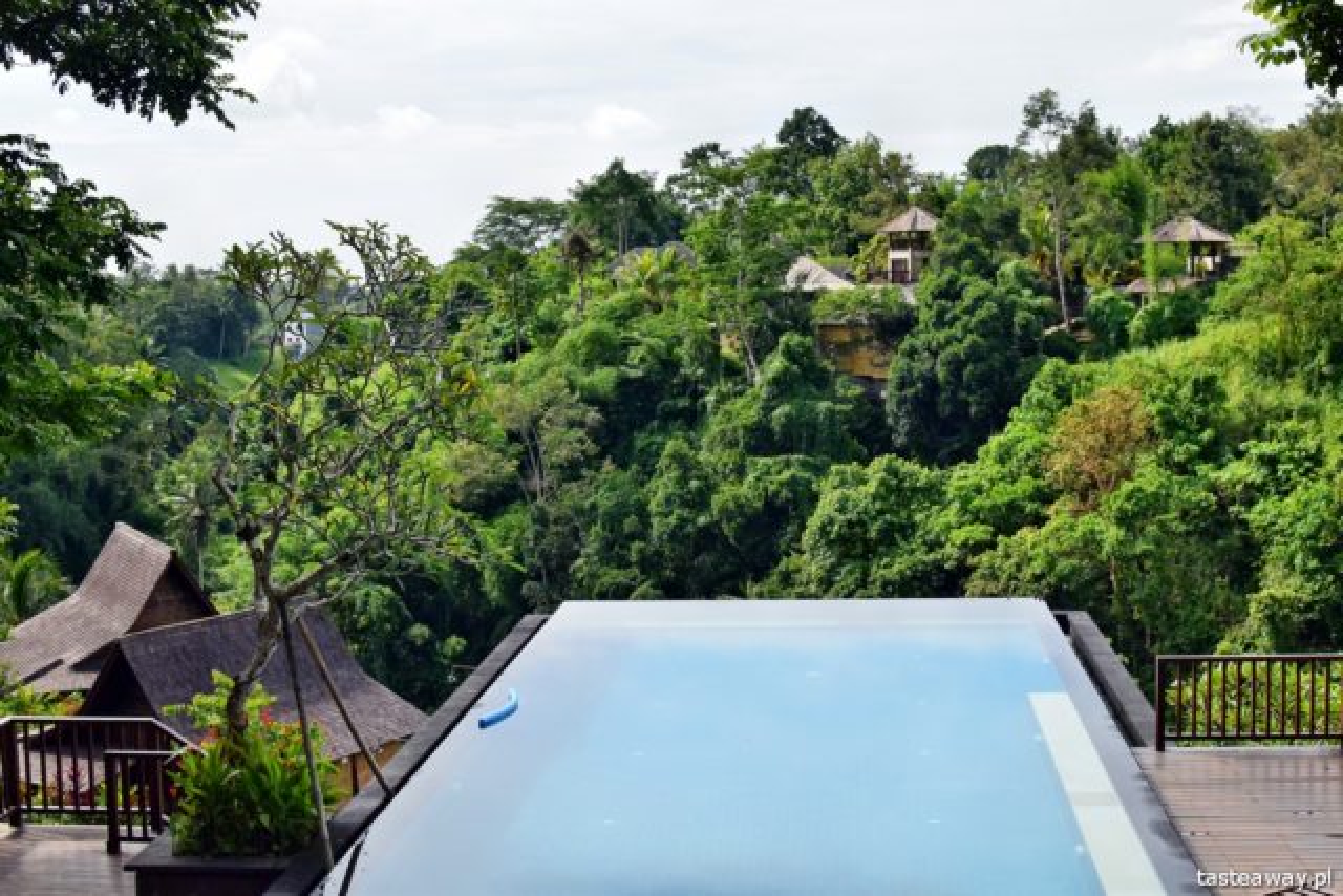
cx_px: 672
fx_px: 1959
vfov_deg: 25.8
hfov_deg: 37.8
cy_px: 448
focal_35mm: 52
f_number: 7.1
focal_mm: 35
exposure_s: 1/2000
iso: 800
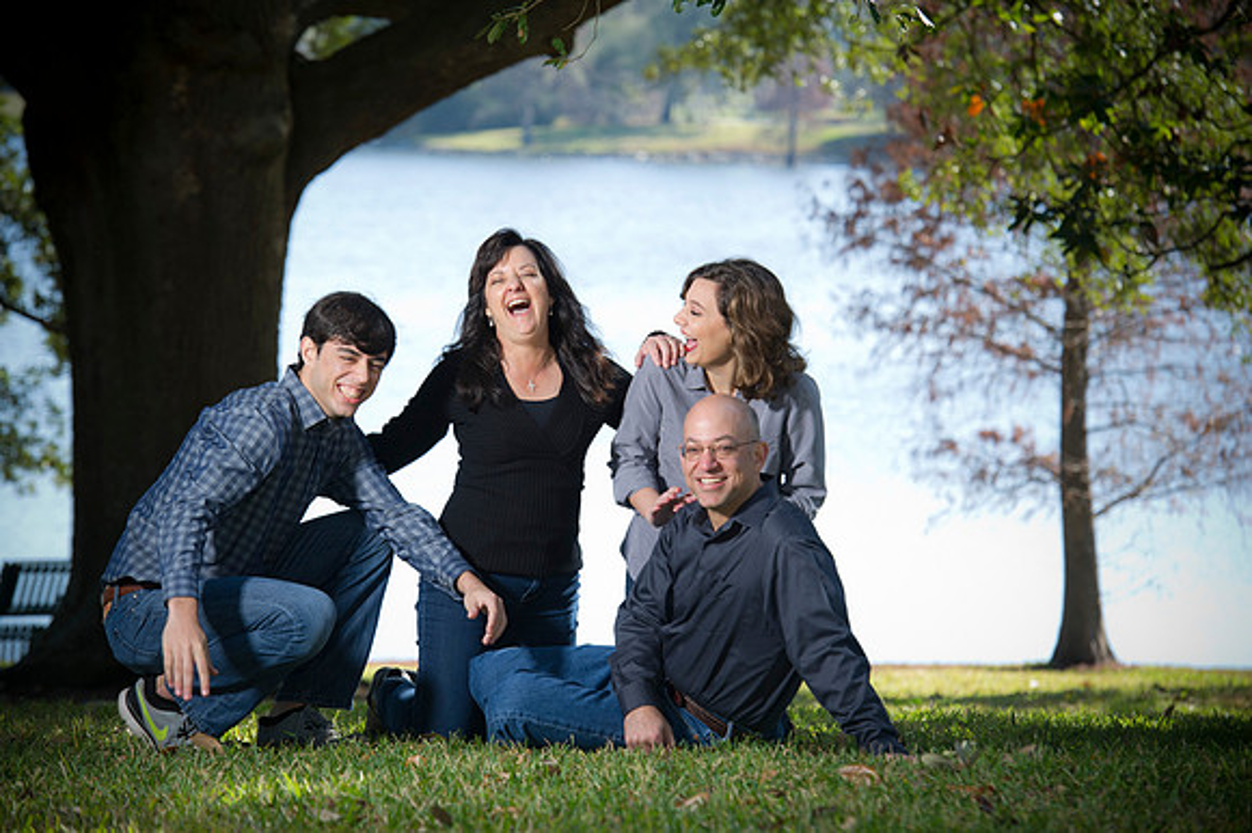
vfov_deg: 8.6
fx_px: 5561
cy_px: 416
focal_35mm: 160
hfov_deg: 12.8
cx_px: 626
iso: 200
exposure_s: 1/200
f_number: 5.6
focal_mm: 160
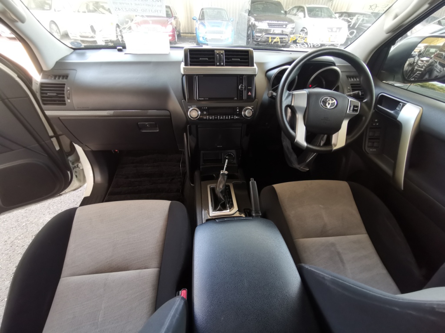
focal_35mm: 16
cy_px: 166
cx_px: 222
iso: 250
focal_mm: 2.35
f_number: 2.2
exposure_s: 1/50
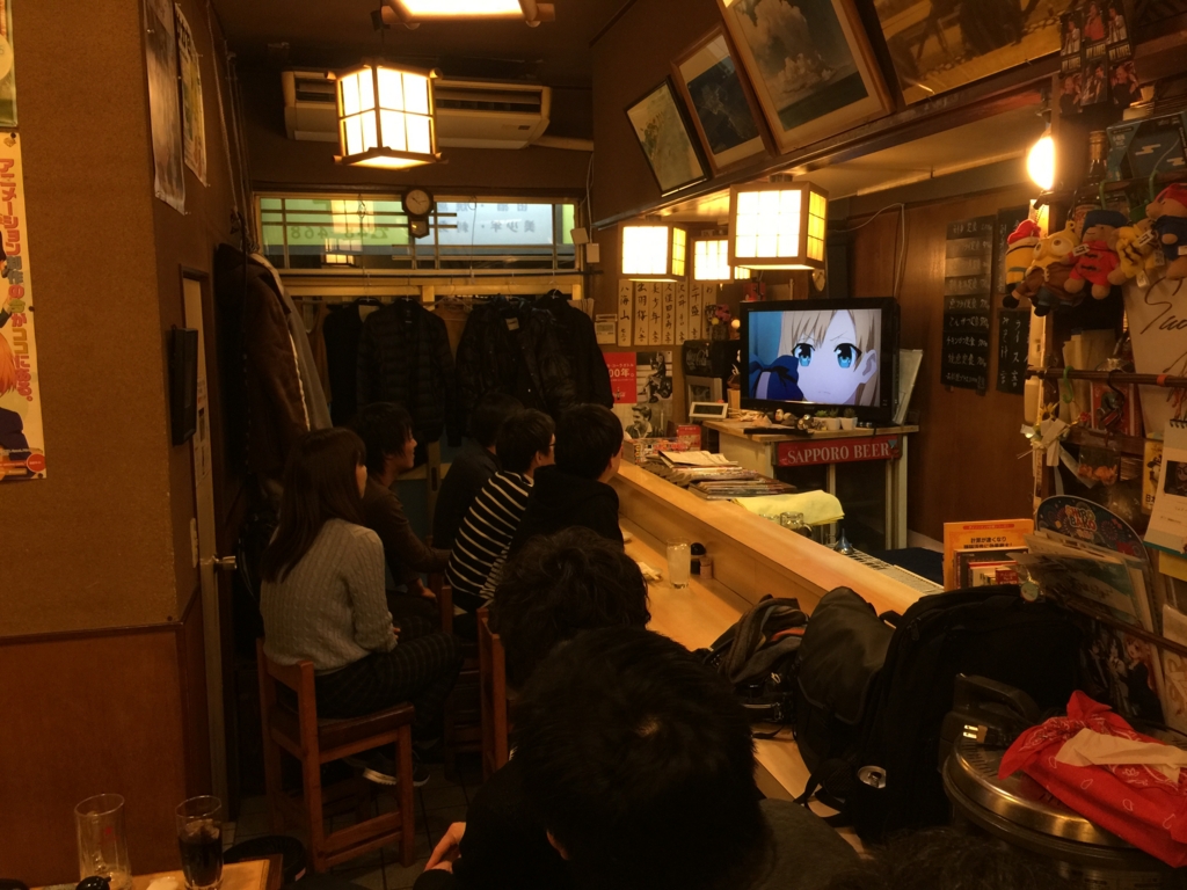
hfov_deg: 61.7
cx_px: 594
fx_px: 994
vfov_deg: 48.2
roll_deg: +0.5
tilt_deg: -6.7
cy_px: 445
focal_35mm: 29
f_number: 2.2
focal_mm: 4.15
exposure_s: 1/15
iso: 64
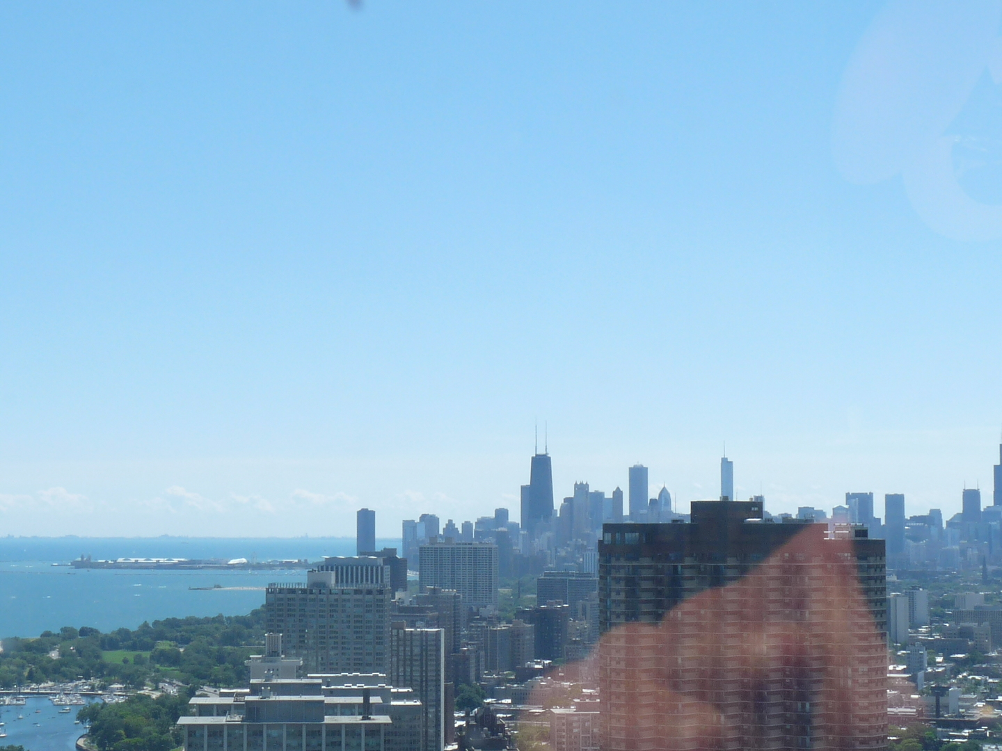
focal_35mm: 76
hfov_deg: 25.7
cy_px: 376
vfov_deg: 19.4
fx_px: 2200
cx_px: 501
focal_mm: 7.6
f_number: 5.6
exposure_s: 1/320
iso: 100
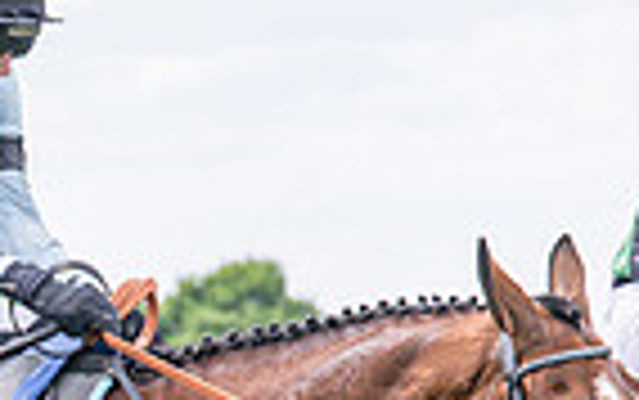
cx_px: 118
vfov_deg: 3.5
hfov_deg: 5.6
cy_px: 524
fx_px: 6571
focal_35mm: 377
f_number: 4
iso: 400
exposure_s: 1/2000
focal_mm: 70
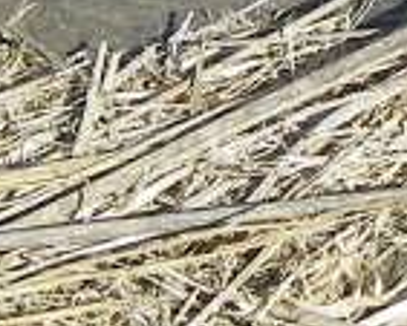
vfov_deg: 1.7
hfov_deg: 2.1
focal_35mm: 922
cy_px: 912
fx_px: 11114
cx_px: 23
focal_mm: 19.7
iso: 64
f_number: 5
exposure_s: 1/250
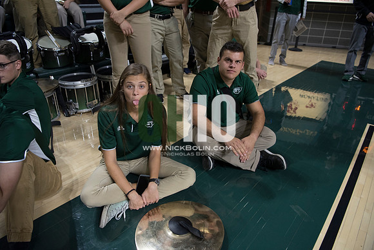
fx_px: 249
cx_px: 187
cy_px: 125
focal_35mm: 24
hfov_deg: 73.7
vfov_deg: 53.2
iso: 2000
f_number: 3.5
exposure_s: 1/500
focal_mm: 24
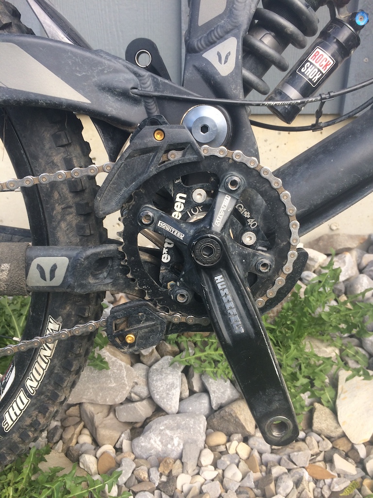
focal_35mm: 29
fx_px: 417
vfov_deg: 61.7
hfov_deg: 48.2
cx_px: 186
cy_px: 249
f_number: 2.2
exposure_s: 1/217
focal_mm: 4.15
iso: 32
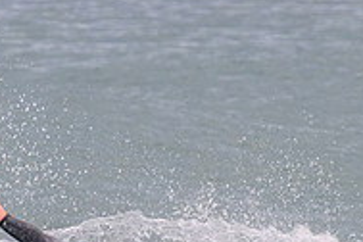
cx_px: 177
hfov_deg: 0.9
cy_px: 301
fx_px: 24450
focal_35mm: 2425
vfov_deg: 0.6
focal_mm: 630
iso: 1600
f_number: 11
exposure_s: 1/2000
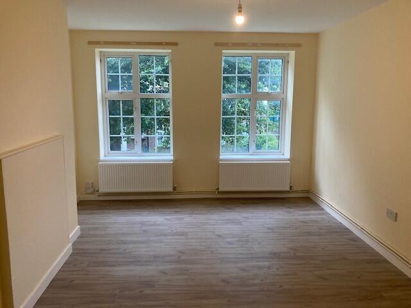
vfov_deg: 49.7
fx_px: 332
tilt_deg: -8.3
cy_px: 154
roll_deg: -0.7
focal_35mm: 28
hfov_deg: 63.4
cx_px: 206
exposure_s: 1/50
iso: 80
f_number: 1.8
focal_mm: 3.99
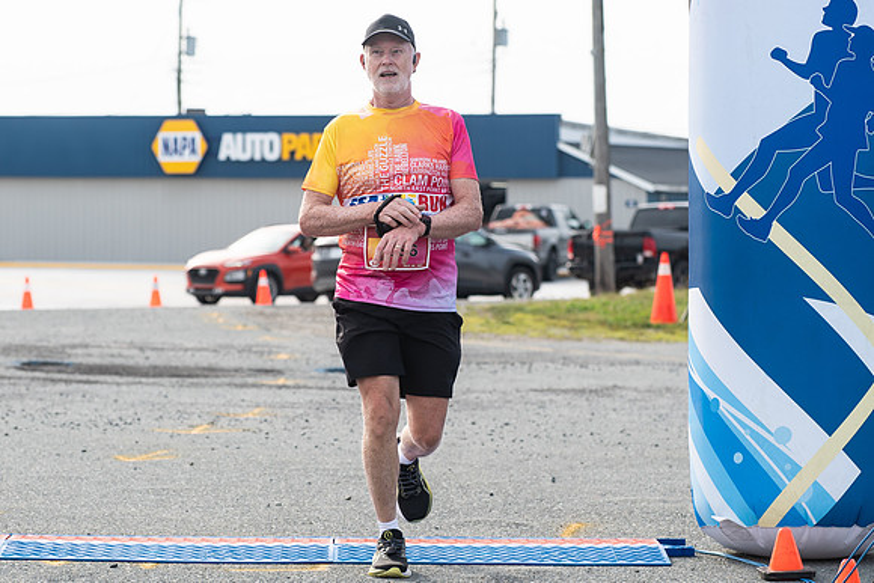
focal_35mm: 135
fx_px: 3289
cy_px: 164
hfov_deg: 15.1
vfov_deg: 10.1
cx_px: 356
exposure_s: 1/1000
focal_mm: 90
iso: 250
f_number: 5
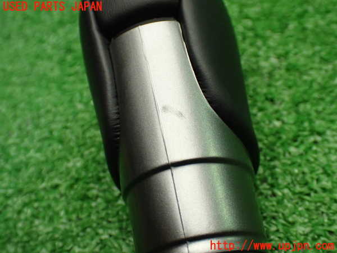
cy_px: 126
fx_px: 399
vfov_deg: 35.1
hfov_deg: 45.8
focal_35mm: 41
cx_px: 168
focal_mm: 7.31
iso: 800
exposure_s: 1/125
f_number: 2.8
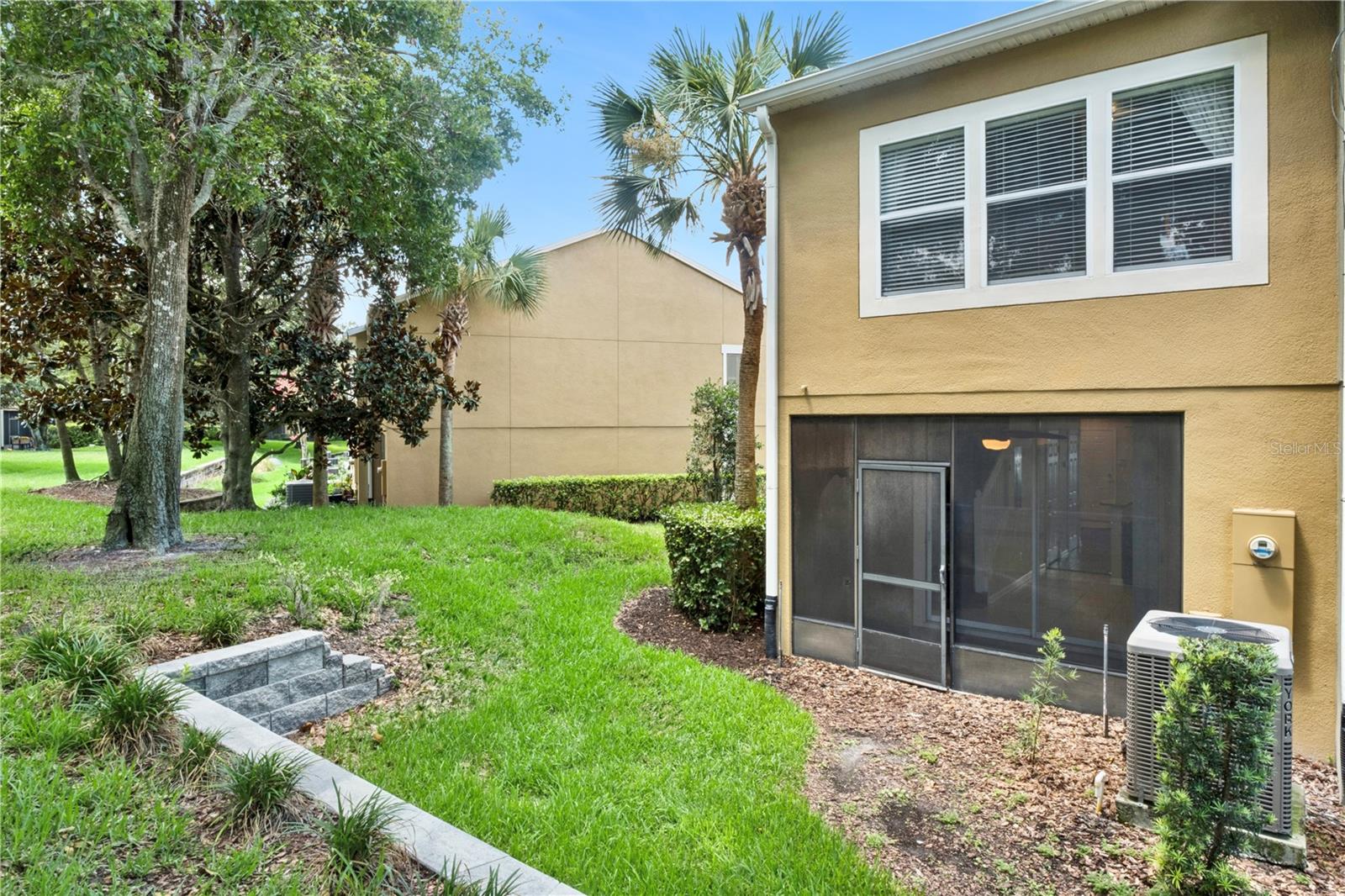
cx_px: 672
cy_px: 448
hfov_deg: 84.0
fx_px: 747
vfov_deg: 61.9
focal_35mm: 20
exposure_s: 1/8
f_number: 18
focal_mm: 13.5
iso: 125
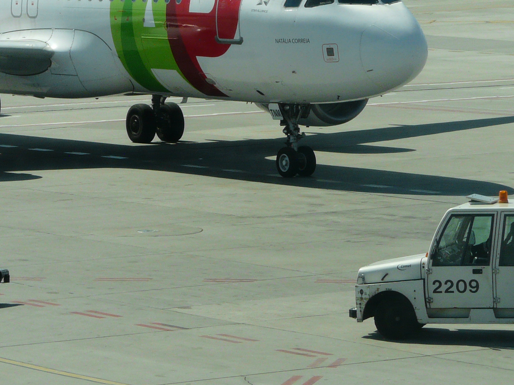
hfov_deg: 8.5
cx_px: 116
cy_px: 14
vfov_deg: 6.4
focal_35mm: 233
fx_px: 3459
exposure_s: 1/500
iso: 100
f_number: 6.3
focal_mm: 19.2
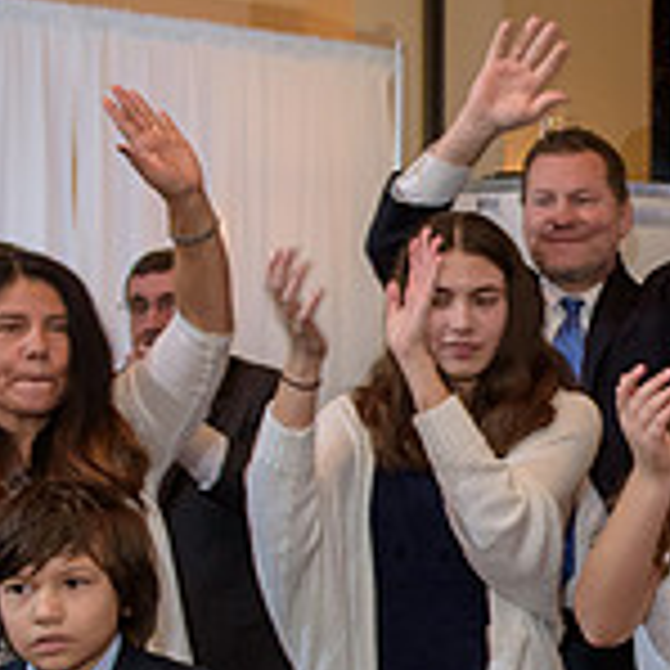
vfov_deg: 20.2
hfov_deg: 18.9
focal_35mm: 86
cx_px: 832
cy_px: 380
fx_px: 1883
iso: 1600
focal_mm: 26
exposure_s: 1/125
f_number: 3.2
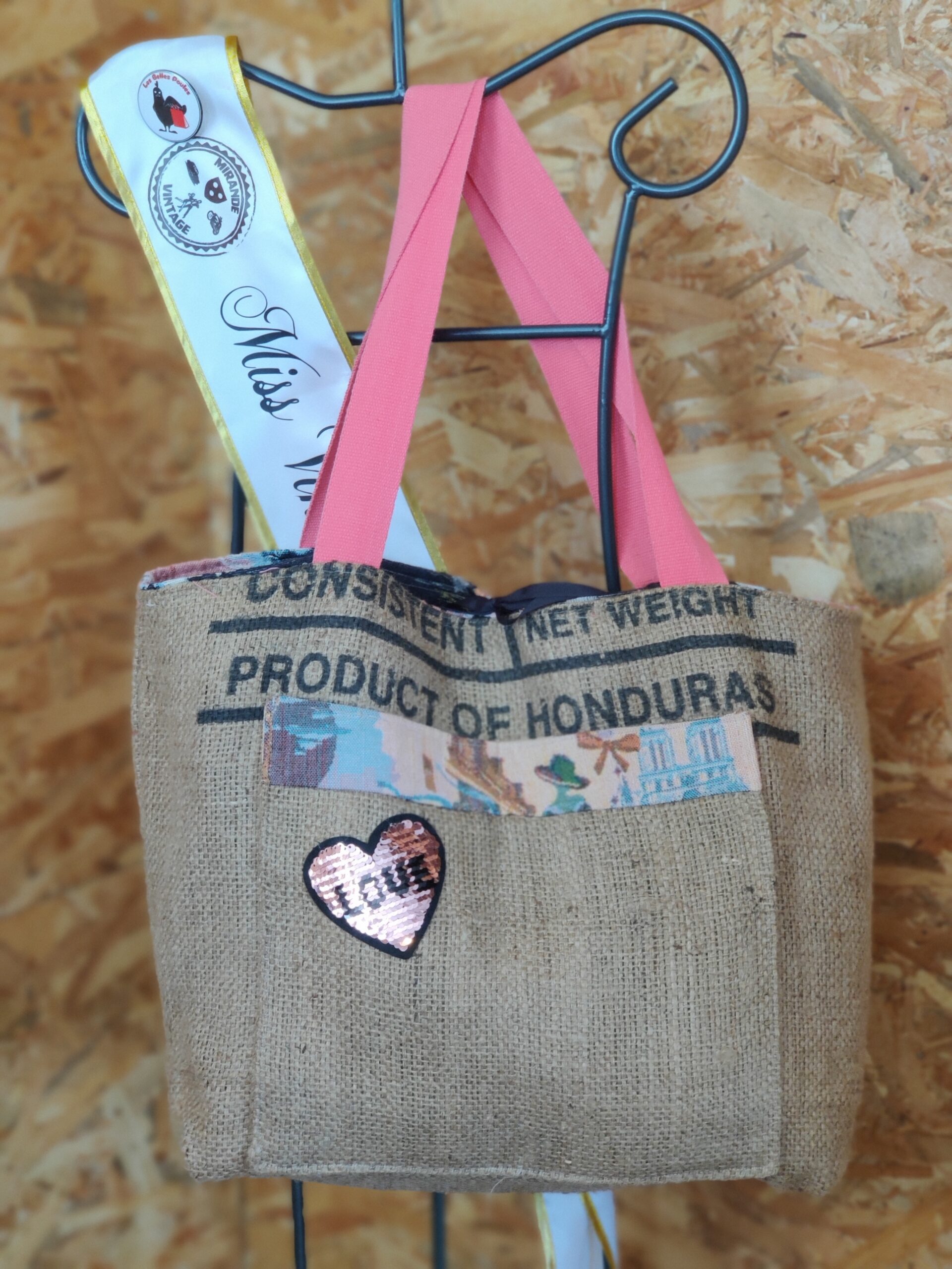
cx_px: 476
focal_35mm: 74
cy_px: 634
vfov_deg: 26.3
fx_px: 2714
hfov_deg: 19.9
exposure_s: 1/50
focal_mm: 6.95
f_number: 2.44
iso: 800
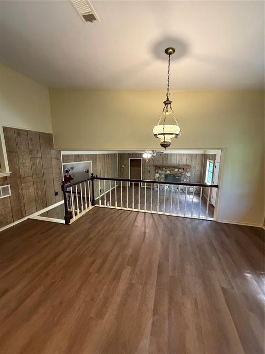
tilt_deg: -9.2
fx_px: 143
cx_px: 132
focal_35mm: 14
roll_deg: -0.2
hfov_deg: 85.7
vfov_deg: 102.1
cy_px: 177
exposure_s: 1/60
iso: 500
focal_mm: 2.22
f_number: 2.2
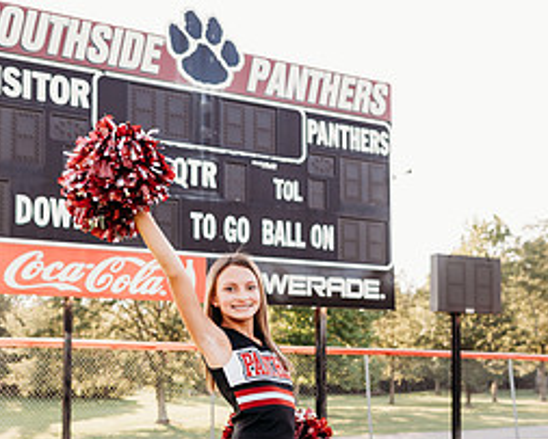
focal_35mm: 40
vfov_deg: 36.5
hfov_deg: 45.6
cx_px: 236
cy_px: 331
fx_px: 649
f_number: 2.8
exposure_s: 1/500
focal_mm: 24
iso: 200
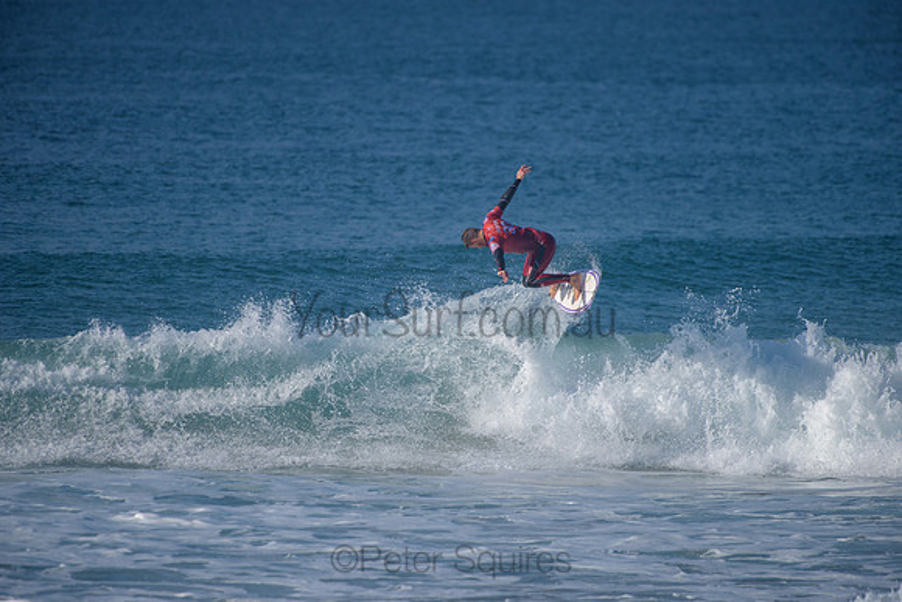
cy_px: 301
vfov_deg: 2.7
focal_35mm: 517
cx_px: 451
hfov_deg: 4.0
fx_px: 12965
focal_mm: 500
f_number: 5.6
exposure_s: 1/2000
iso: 220
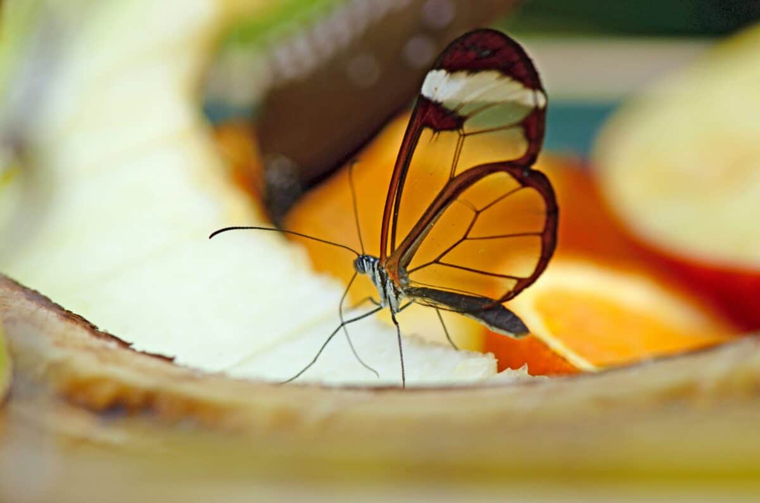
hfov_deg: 13.1
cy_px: 252
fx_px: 3318
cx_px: 380
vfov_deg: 8.7
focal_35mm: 158
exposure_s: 1/125
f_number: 5
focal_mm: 105
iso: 250
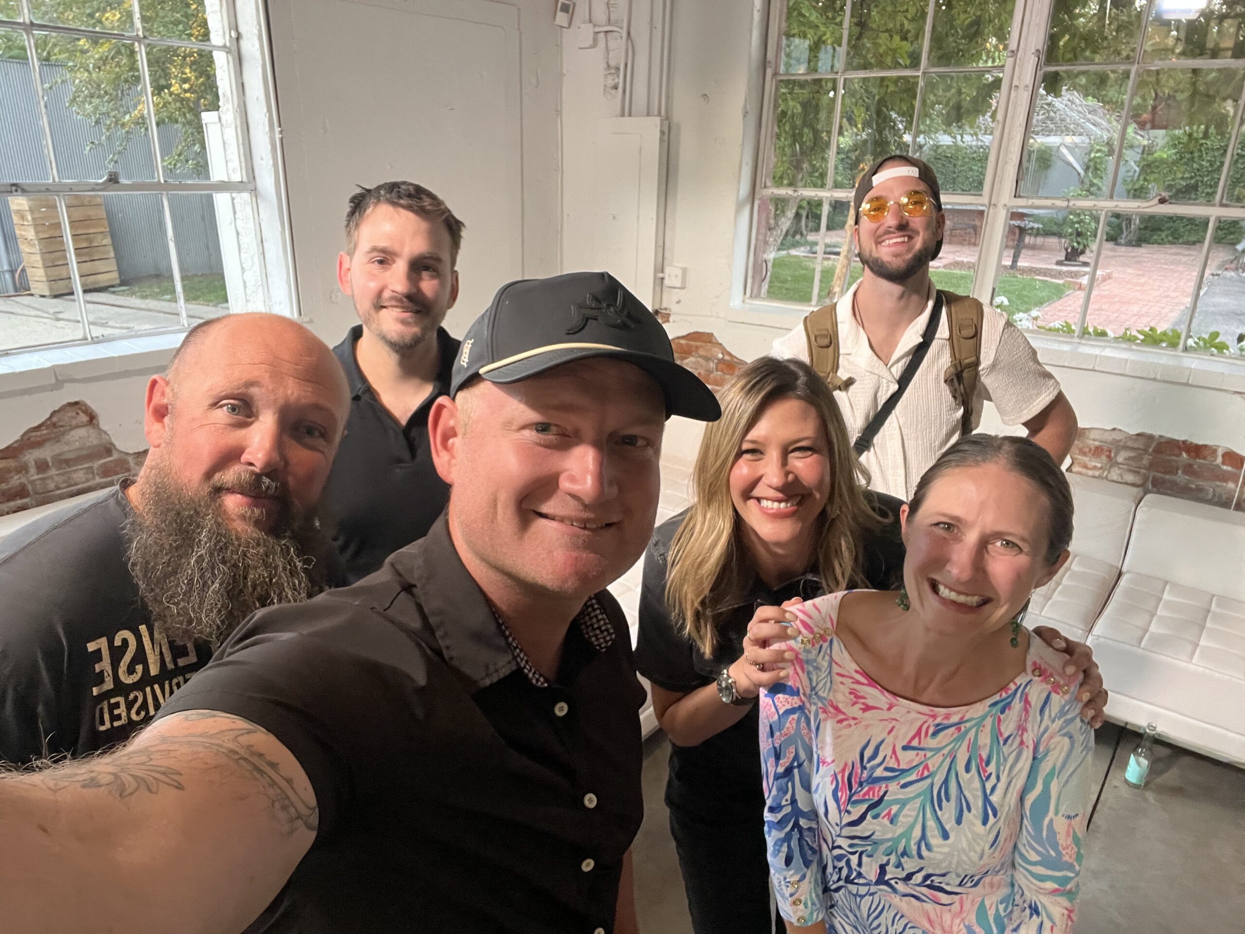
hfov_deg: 73.9
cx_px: 622
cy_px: 467
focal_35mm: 23
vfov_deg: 58.9
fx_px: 827
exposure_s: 1/40
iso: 320
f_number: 2.2
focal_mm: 2.71
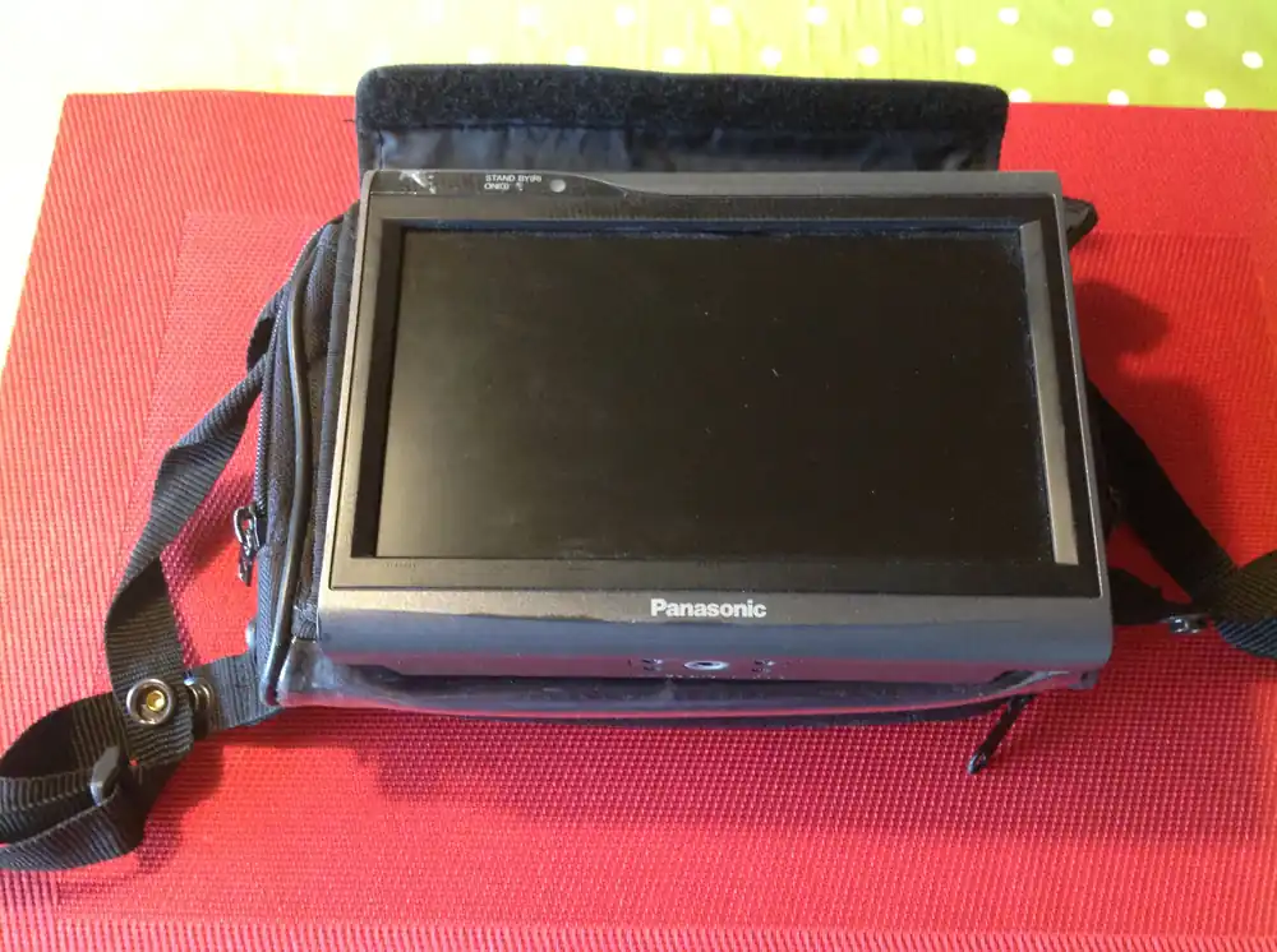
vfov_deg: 40.6
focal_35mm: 35
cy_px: 476
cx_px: 638
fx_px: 1289
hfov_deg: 52.7
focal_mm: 4.28
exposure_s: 1/15
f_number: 2.4
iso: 320
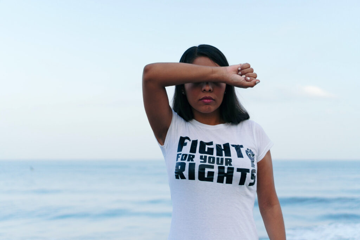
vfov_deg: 25.8
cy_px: 120
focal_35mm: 52
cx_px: 180
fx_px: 525
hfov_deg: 37.8
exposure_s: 1/3200
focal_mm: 35
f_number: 1.8
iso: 200
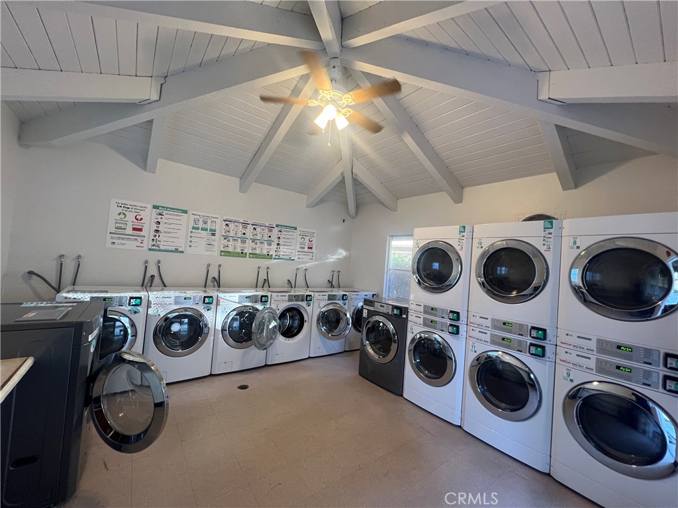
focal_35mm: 13
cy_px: 254
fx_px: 255
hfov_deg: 106.2
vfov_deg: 89.9
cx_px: 339
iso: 160
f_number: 1.8
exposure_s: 1/60
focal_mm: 1.57
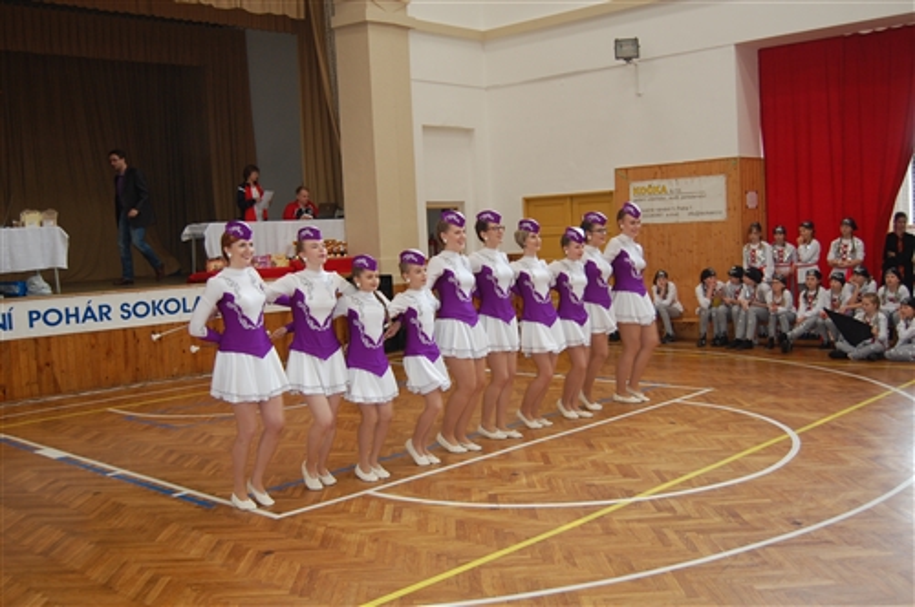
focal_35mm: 39
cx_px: 458
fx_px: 990
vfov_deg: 34.1
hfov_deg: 49.6
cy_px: 304
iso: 400
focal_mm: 26
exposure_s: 1/60
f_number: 4
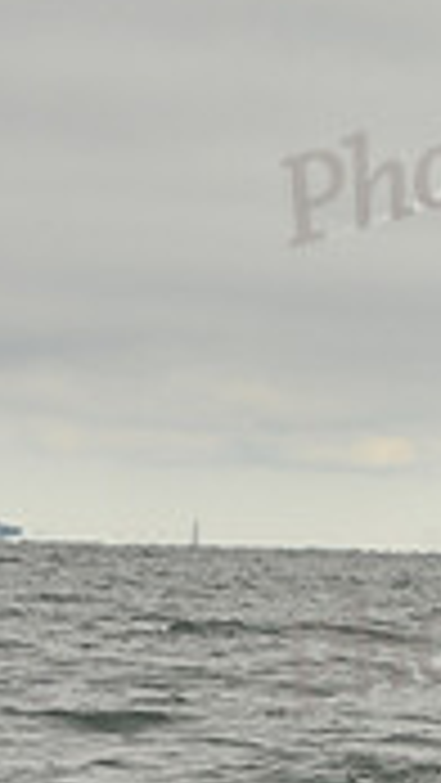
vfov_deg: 4.0
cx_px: 1152
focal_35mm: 542
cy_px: 299
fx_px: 11256
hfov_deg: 2.2
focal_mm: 155
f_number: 8
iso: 320
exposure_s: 1/800
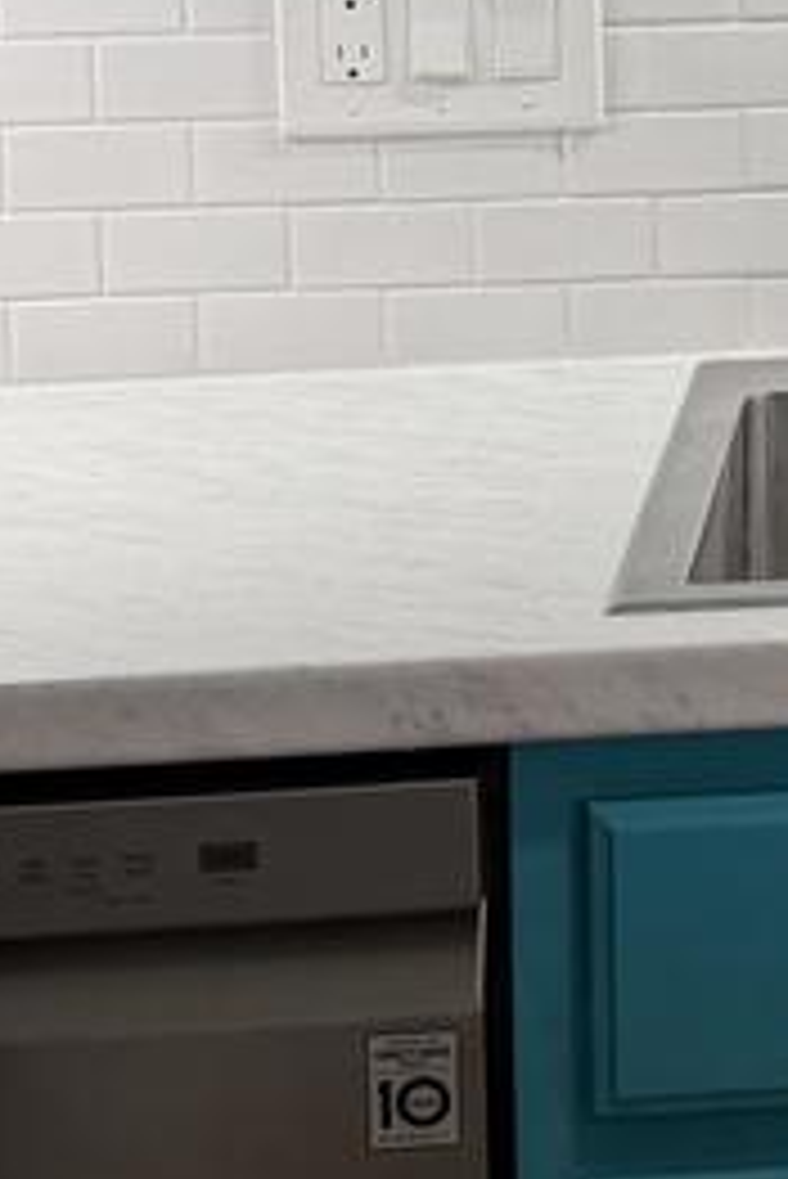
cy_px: -81
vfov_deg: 14.6
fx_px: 4492
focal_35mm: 137
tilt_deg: -5.5
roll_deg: +0.5
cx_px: 1711
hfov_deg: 9.2
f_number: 1.78
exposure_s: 1/120
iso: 64
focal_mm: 6.76
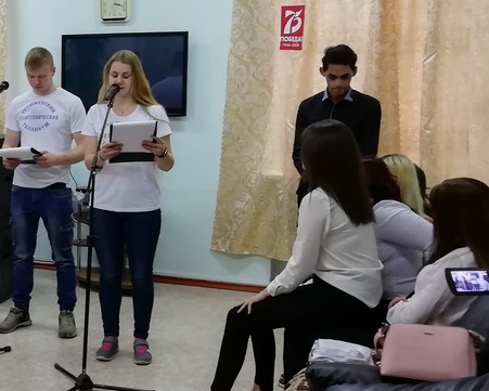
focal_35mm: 60
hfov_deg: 29.7
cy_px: 195
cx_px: 19
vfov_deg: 25.4
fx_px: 869
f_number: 2.2
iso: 160
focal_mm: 3.21
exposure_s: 1/33.3
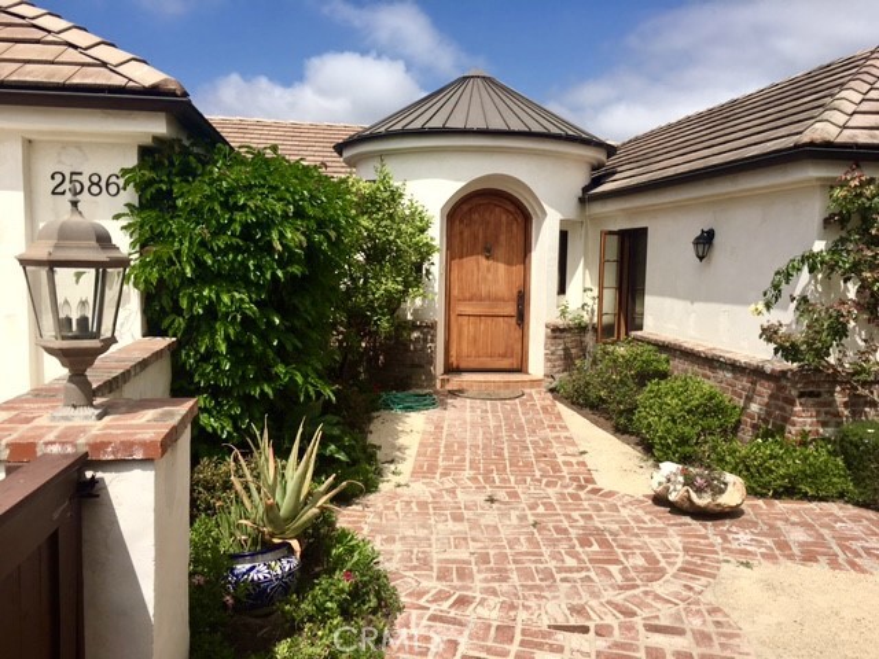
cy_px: 330
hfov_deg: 61.7
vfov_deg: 48.2
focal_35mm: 29
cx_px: 440
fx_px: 736
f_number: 2.2
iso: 25
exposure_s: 1/2262
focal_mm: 4.15
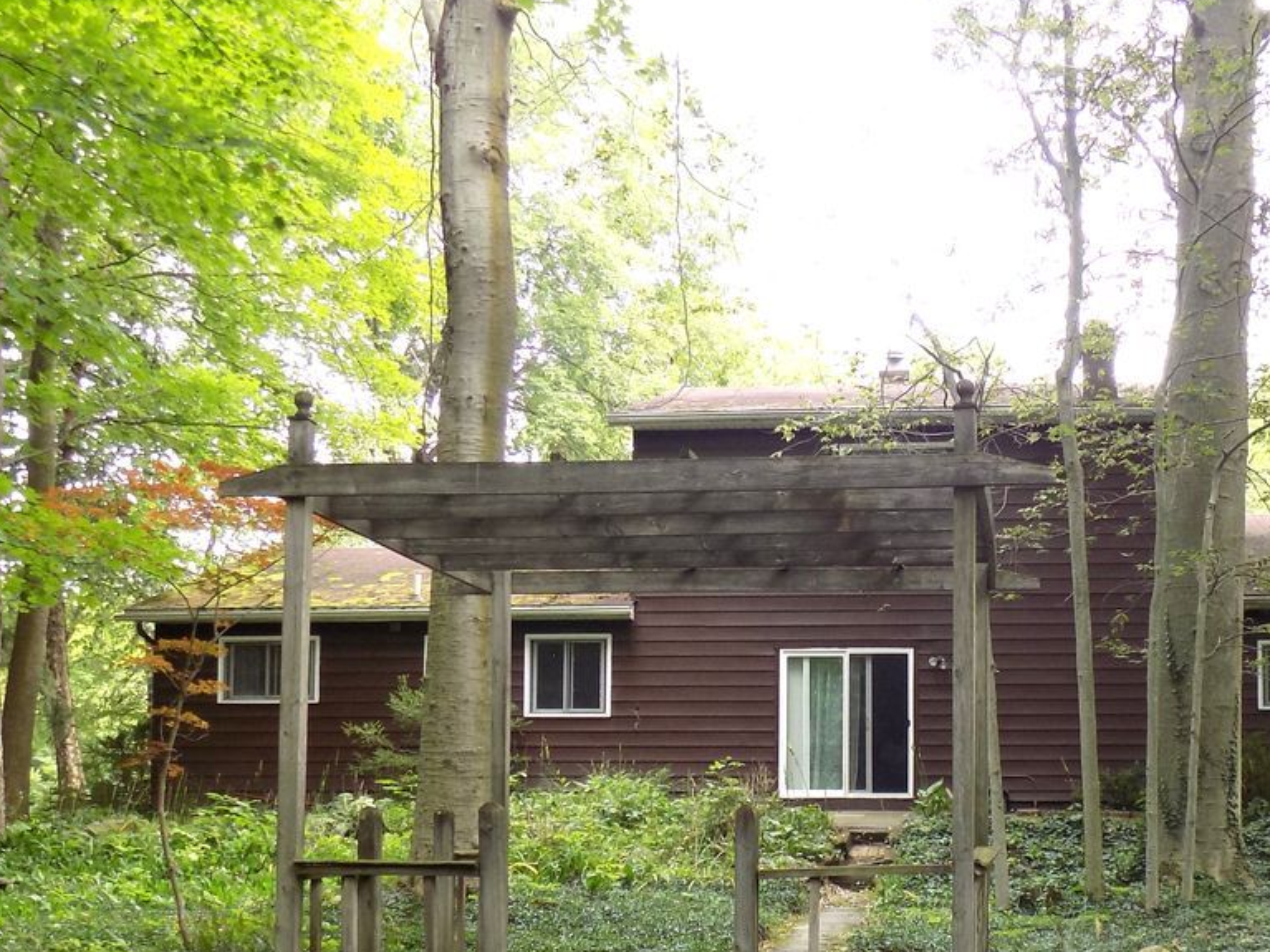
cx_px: 927
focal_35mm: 45
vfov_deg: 31.5
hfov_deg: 41.1
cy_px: 724
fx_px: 1651
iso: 80
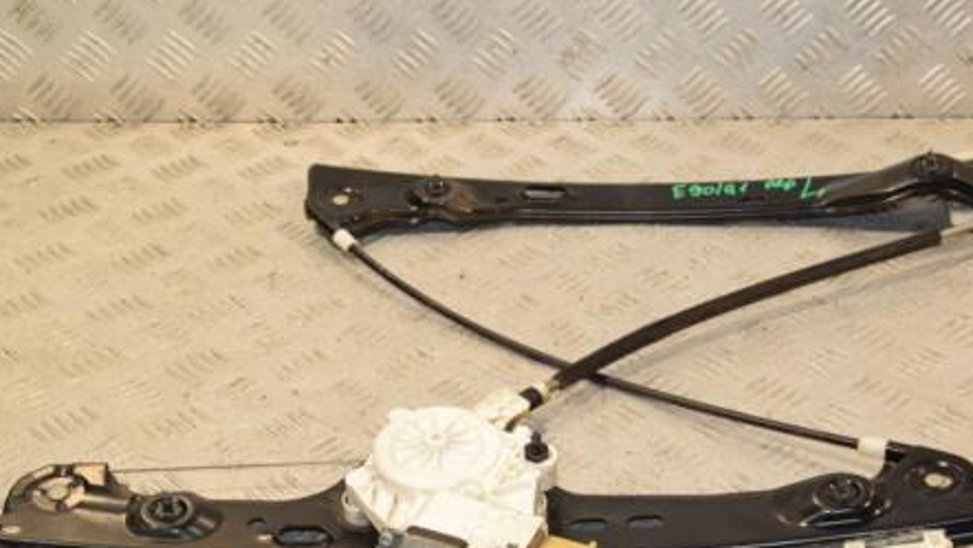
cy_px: 293
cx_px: 610
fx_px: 1652
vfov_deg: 18.8
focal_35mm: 64
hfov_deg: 32.7
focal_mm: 30
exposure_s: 1/200
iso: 800
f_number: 7.1
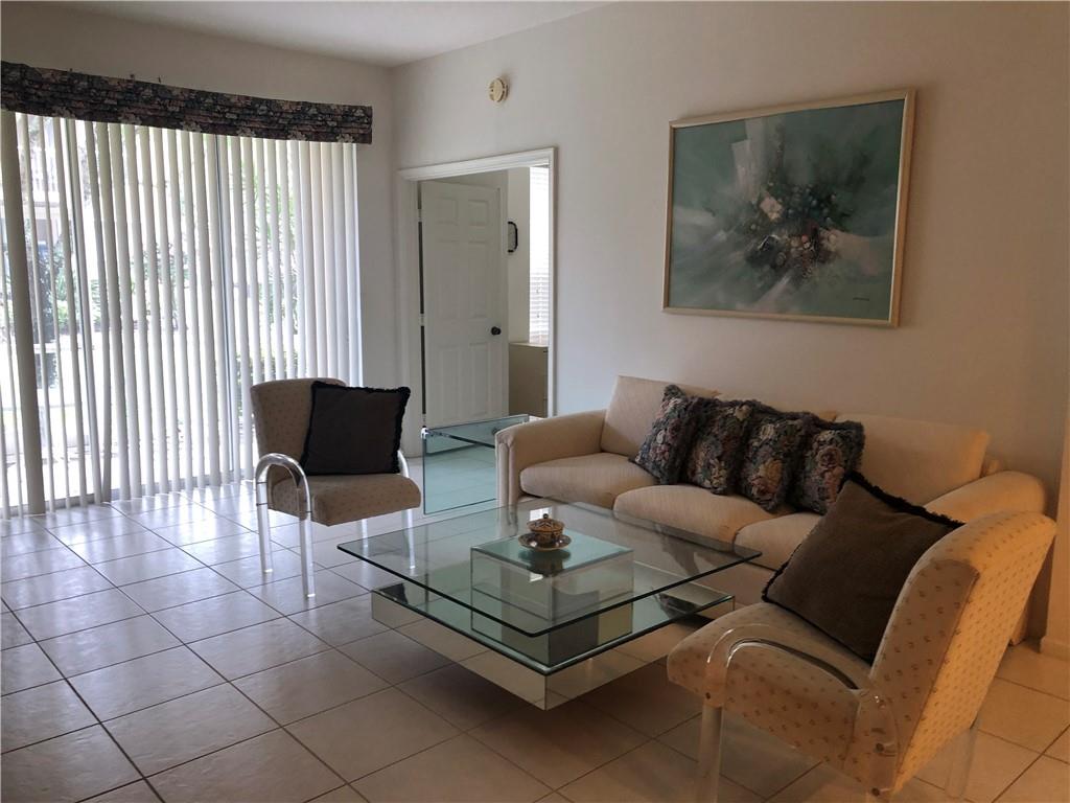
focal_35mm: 28
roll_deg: -0.6
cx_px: 535
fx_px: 865
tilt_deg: -9.2
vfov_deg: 49.7
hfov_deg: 63.4
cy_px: 402
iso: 40
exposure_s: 1/24
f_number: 1.8
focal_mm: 3.99
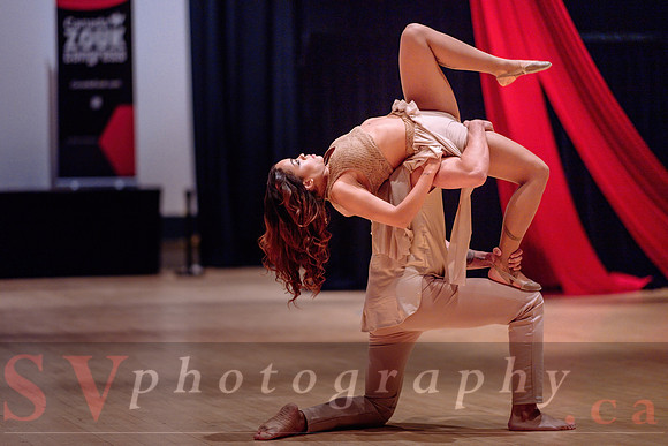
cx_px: 307
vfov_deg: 12.1
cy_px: 205
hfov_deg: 18.0
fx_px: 2106
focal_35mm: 113
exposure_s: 1/250
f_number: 1.4
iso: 1000
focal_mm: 105
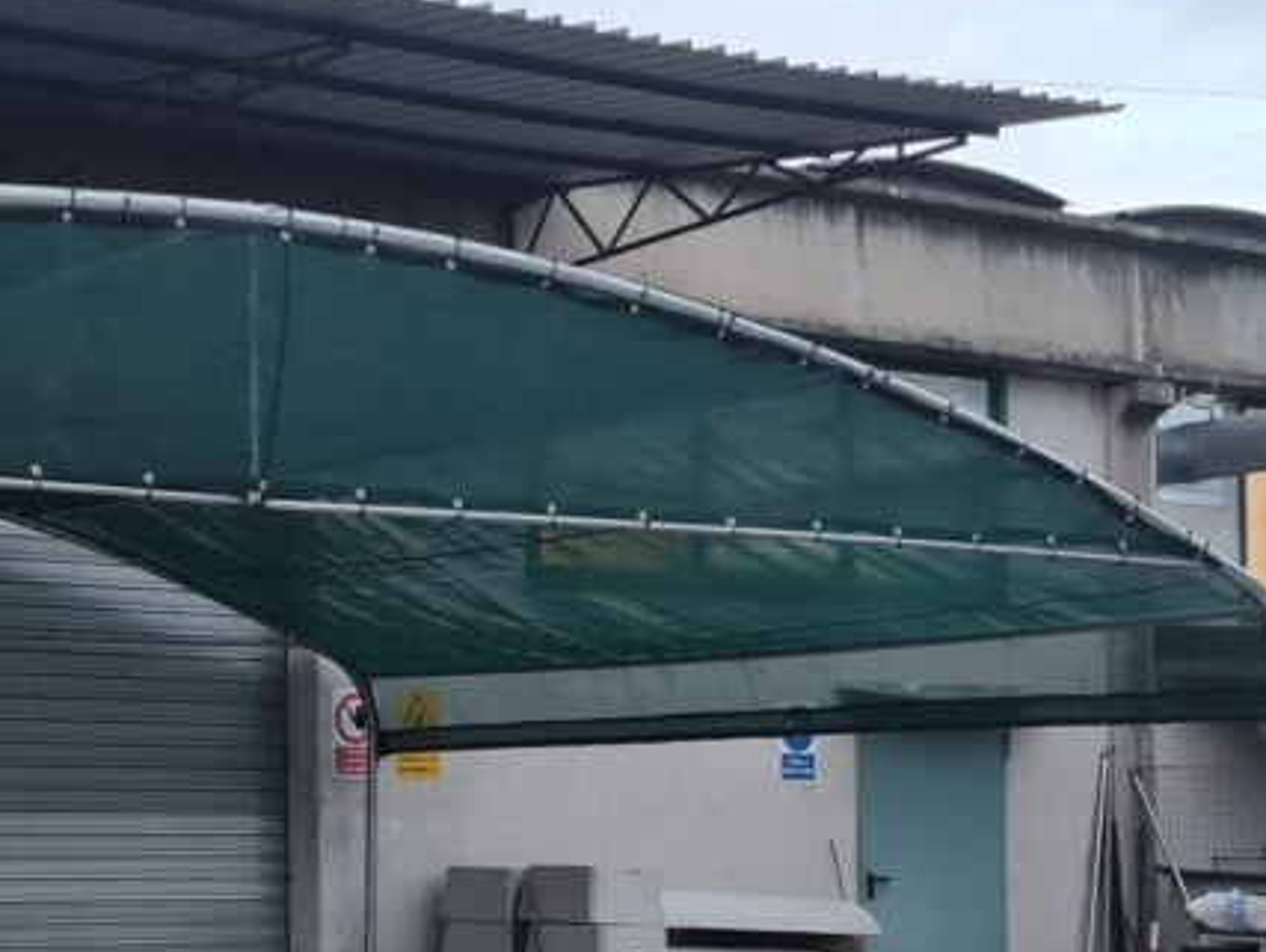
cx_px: -261
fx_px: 2672
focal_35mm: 73
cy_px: 822
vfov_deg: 19.9
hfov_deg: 24.2
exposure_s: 1/100
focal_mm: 5.4
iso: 250
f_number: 1.8
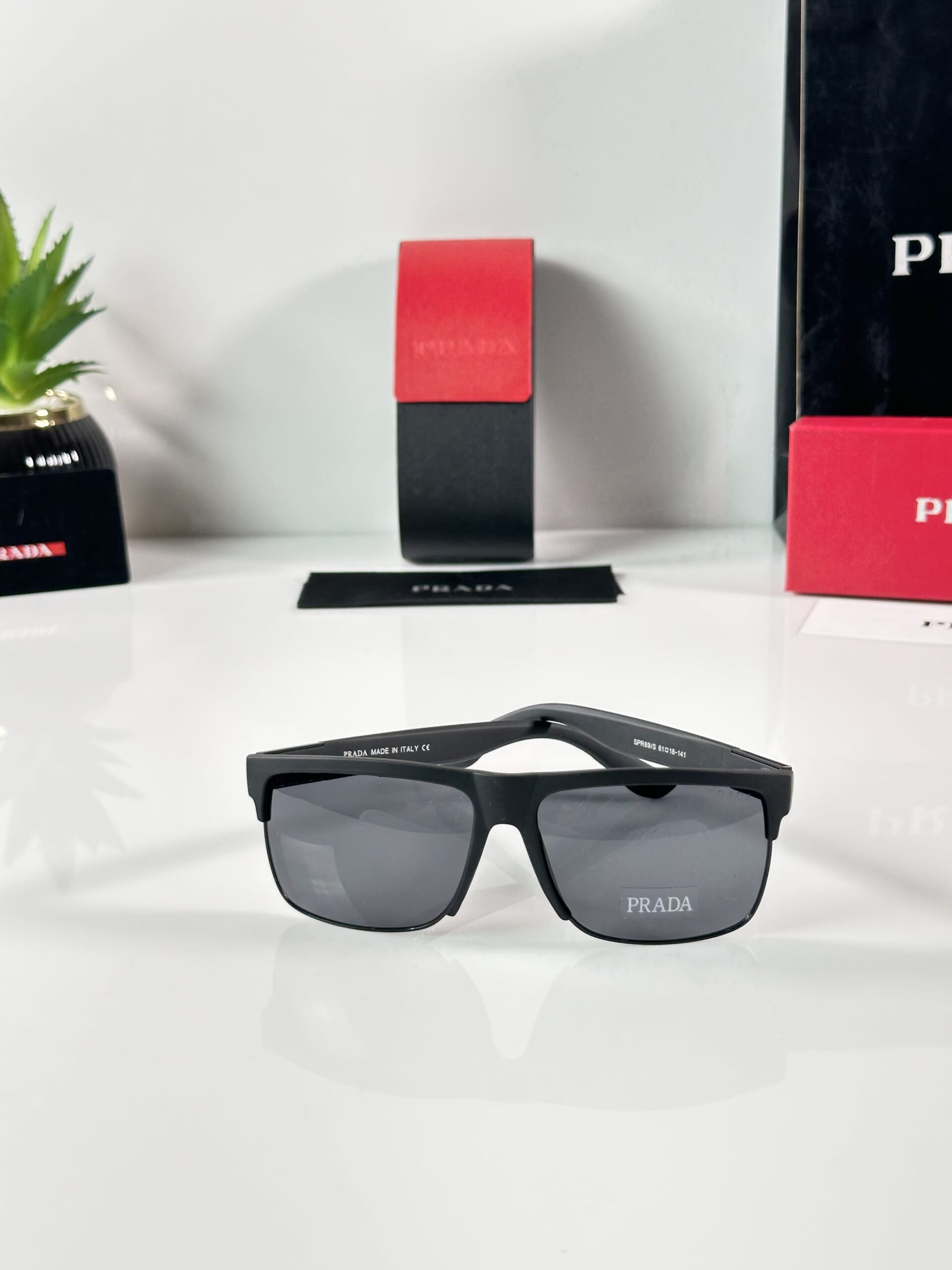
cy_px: 635
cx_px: 476
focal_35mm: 48
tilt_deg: -16.9
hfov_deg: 30.3
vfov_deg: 39.7
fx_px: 1760
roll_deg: +1.3
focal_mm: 6.86
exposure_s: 1/50
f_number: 1.78
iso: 80
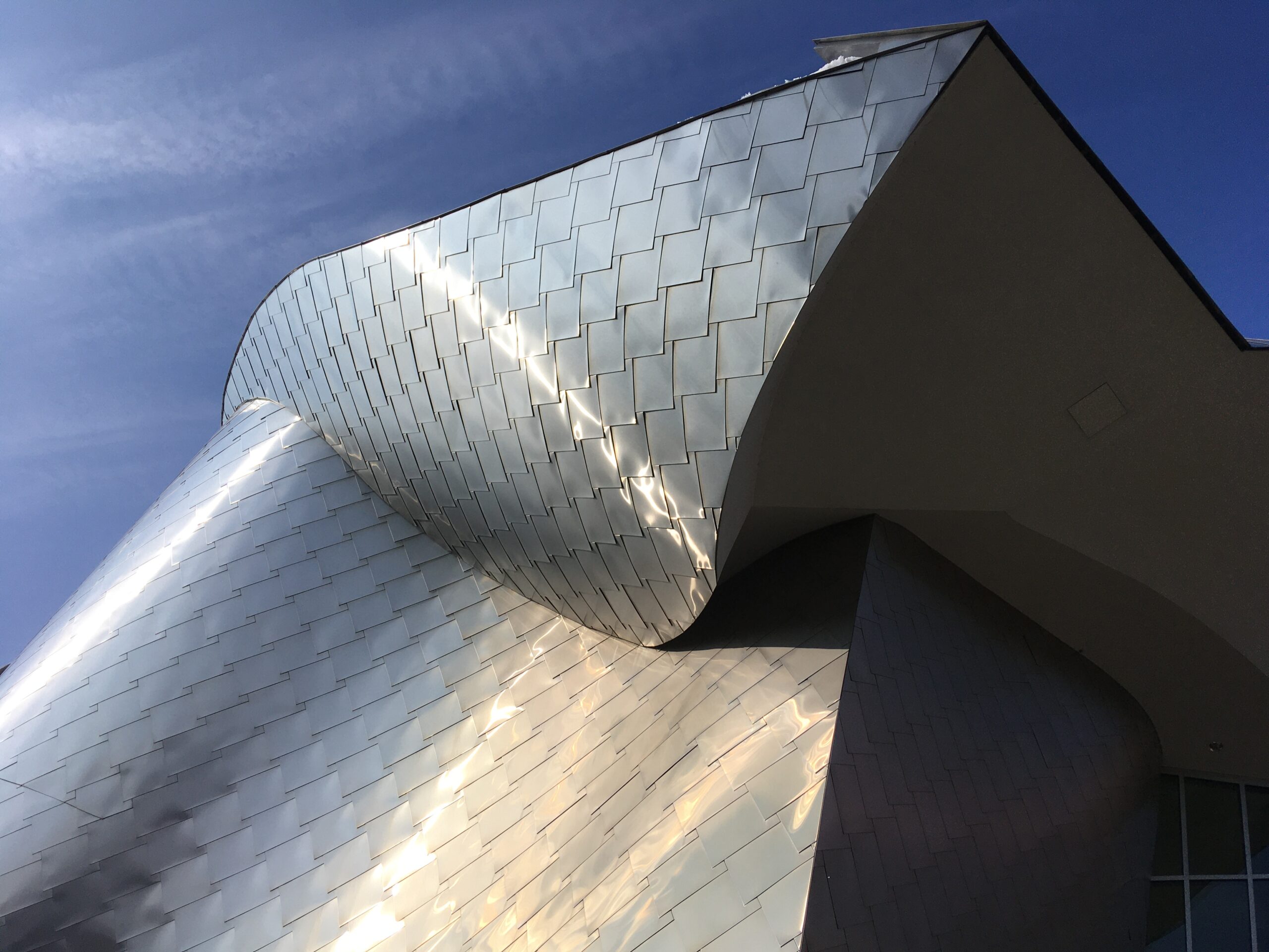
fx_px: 1063
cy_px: 476
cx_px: 634
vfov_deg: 48.2
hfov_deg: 61.7
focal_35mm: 29
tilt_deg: +48.6
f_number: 2.2
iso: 25
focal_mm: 4.15
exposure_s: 1/3846
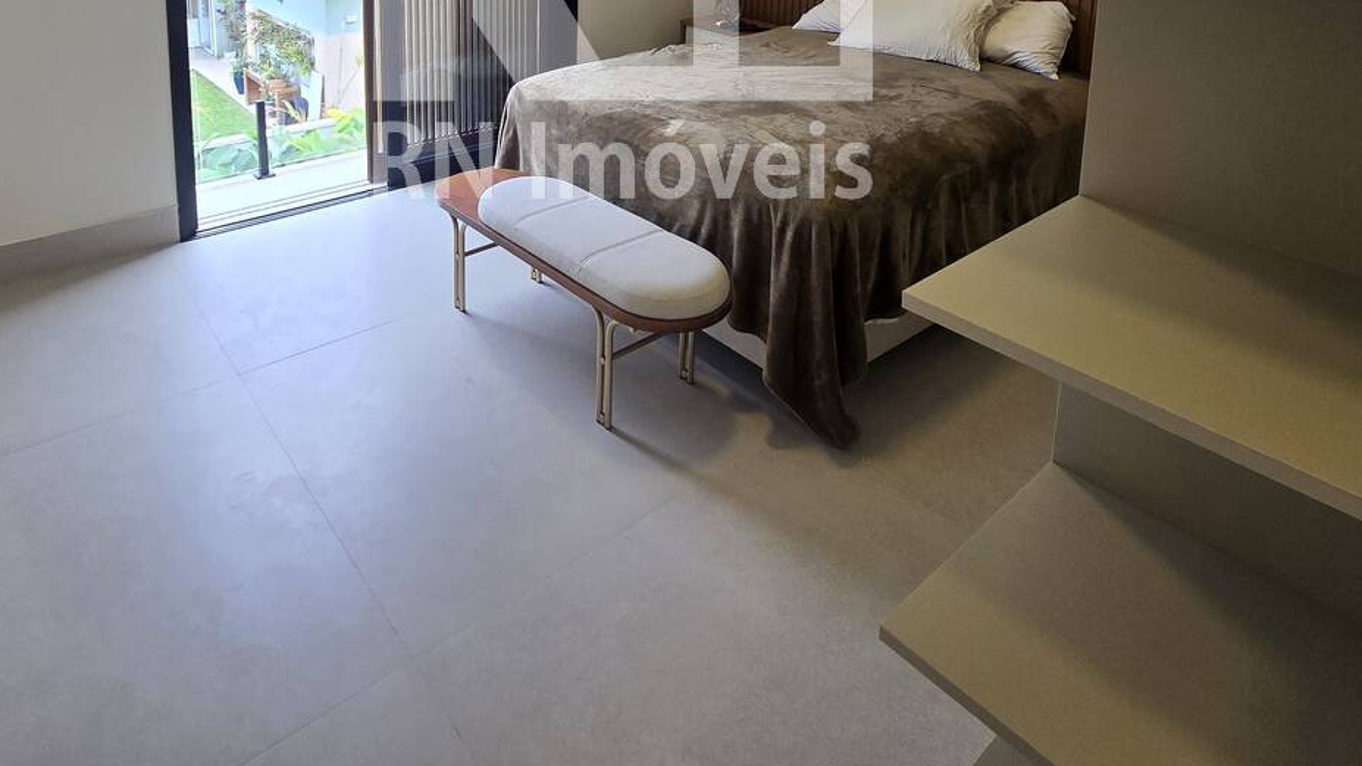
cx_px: 616
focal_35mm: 22
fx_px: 794
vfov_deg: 43.6
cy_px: -9
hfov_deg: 81.0
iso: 100
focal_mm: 2.2
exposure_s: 1/120
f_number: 2.2
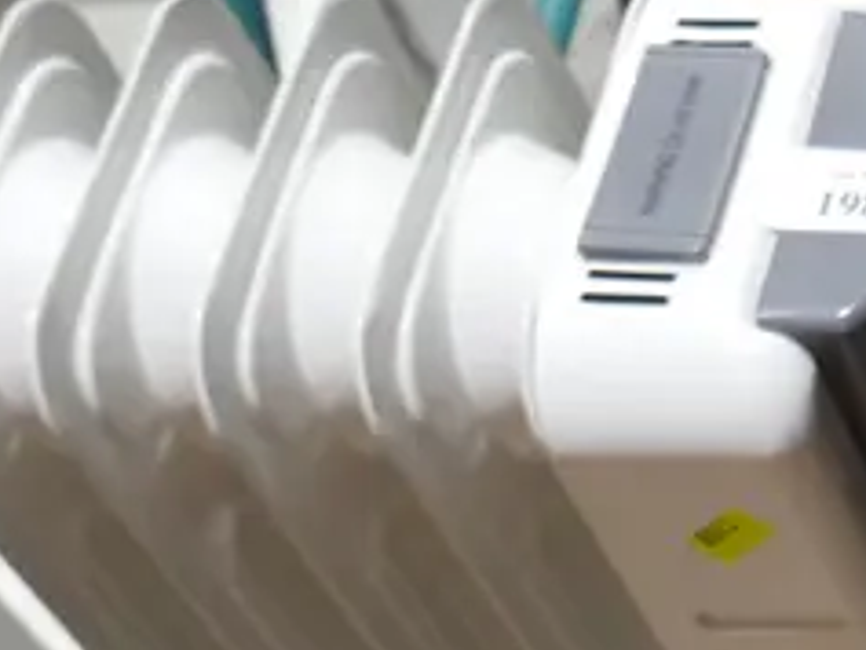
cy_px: 756
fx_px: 3029
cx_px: 1484
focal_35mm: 121
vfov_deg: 12.0
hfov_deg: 14.6
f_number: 3.5
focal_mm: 14
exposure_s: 1/60
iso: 250
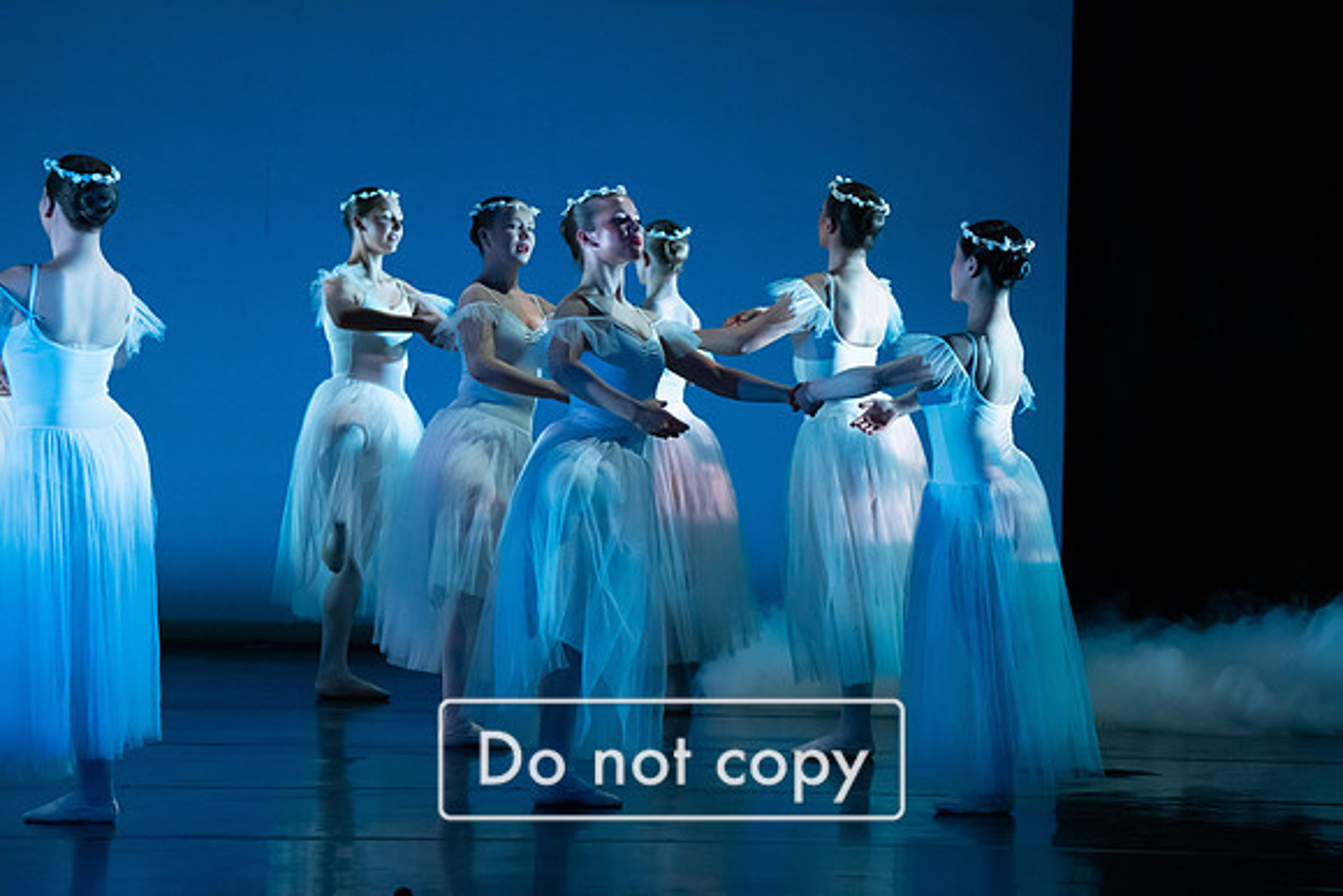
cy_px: 448
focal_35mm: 124
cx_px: 672
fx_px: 4627
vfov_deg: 11.1
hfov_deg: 16.5
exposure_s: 1/250
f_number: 5.6
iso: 4000
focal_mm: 124
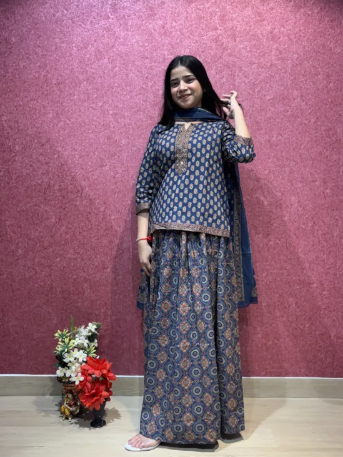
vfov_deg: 56.8
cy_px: 231
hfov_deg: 44.1
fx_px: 423
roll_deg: -0.5
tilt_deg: -4.3
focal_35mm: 32
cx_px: 184
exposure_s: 1/100
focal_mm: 5.96
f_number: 1.6
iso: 64
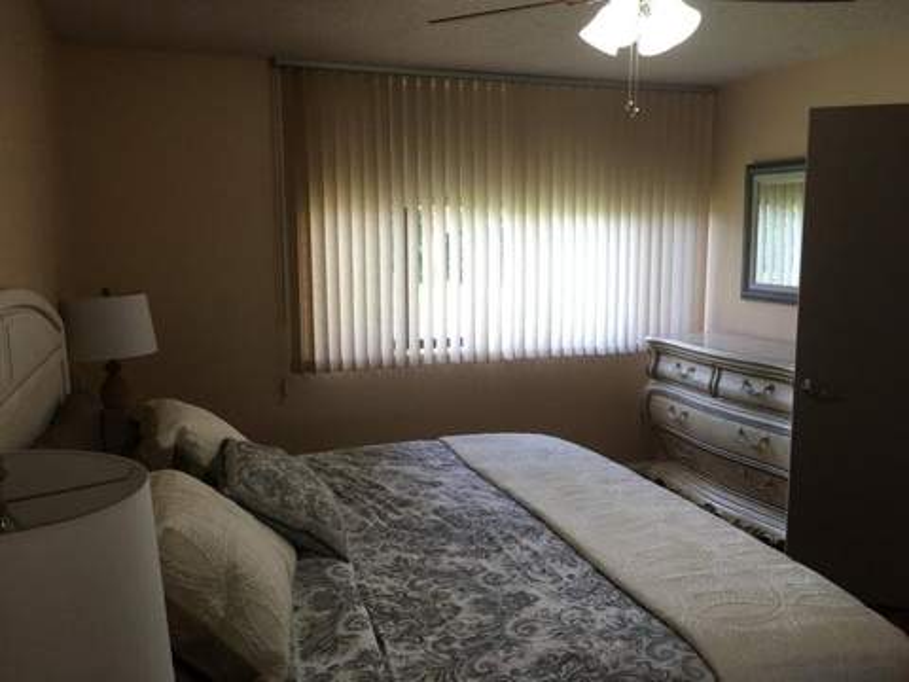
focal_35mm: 29
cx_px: 454
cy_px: 341
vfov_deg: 48.2
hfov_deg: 61.7
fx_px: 762
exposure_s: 1/120
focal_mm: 4.15
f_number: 2.2
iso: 64
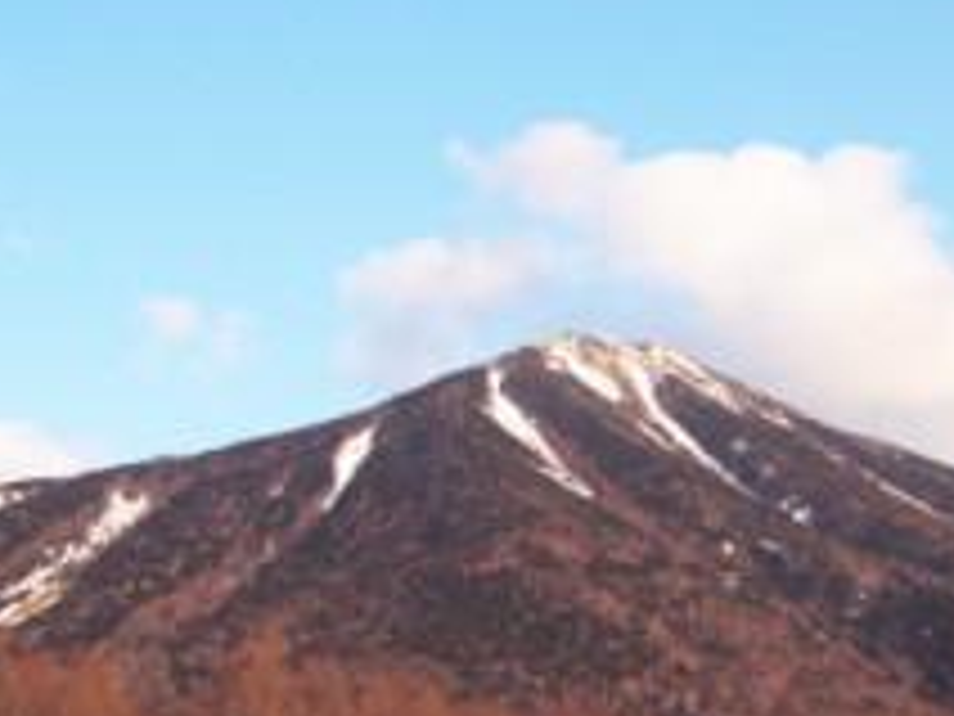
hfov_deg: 27.0
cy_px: 419
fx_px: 1984
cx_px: 500
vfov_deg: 20.4
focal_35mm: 72
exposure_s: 1/235
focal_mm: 5.6
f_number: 2.7
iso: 80
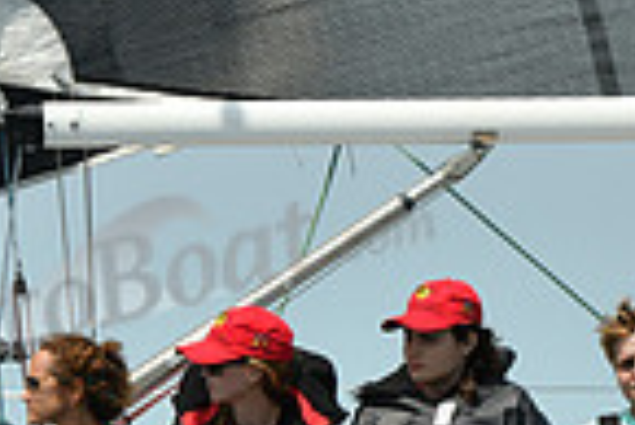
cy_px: 453
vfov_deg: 3.3
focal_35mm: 419
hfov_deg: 4.9
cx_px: 666
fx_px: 7398
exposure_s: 1/1000
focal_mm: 105
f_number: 10
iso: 320
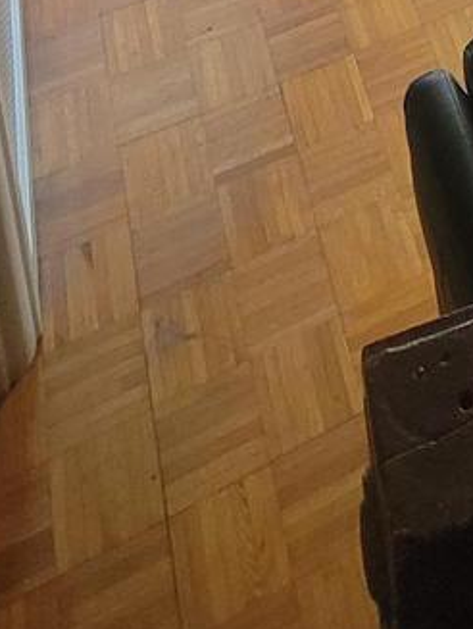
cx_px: 590
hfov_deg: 22.0
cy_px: -700
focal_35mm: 61
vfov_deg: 17.9
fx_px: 1109
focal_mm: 2.2
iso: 200
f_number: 2.2
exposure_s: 1/60
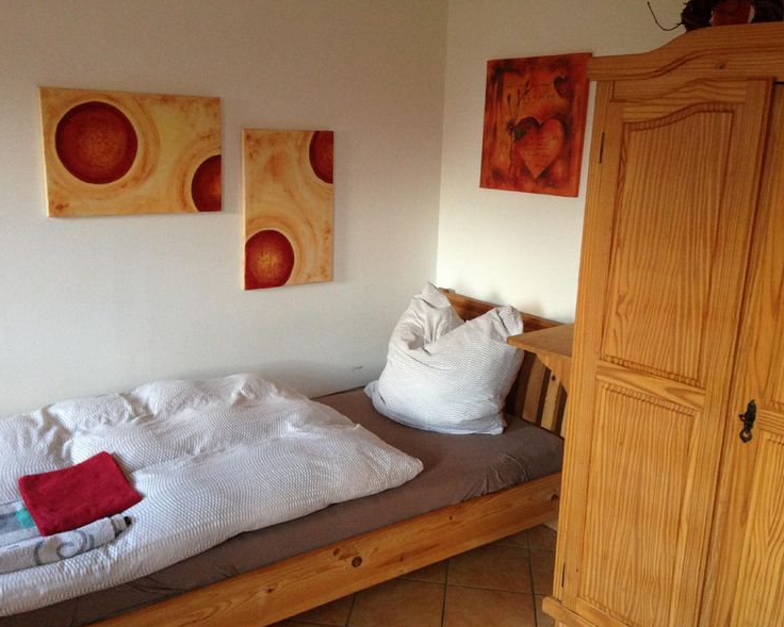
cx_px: 371
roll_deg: +0.5
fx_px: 812
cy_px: 315
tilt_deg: -13.6
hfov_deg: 51.5
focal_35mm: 35
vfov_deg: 42.2
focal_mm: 4.12
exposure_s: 1/20
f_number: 2.4
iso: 200
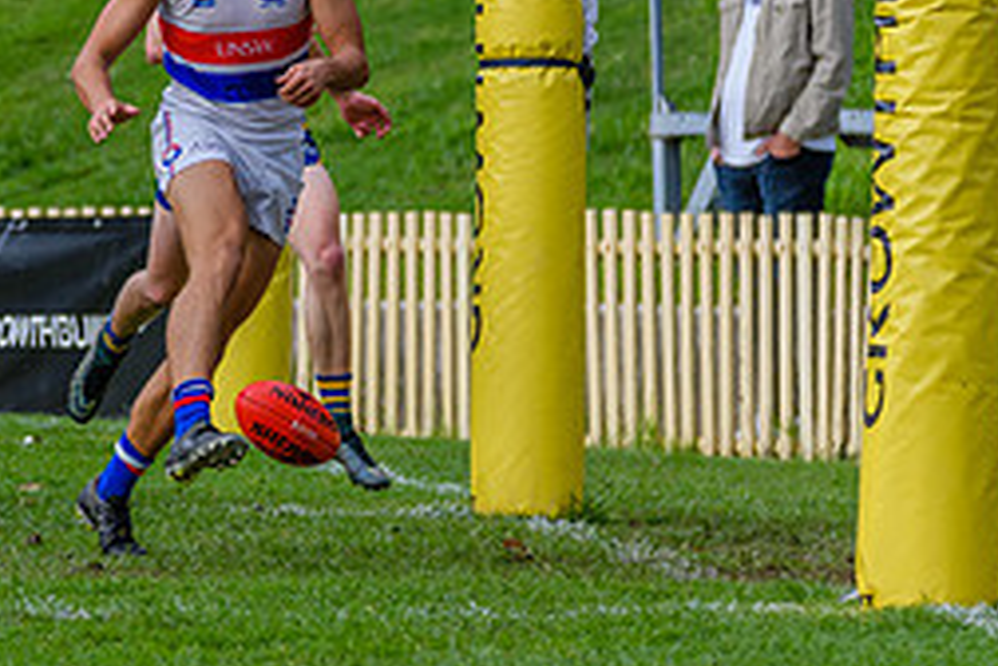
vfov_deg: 2.3
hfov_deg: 3.4
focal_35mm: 598
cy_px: 220
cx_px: 162
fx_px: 16577
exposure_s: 1/1600
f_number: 5.6
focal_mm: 260
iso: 900
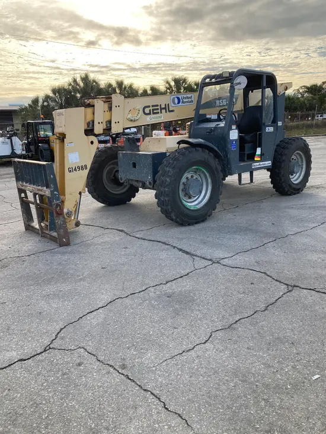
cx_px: 163
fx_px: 351
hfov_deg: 49.8
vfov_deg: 63.4
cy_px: 217
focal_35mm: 28
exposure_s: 1/917
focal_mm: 3.99
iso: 20
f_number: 1.8
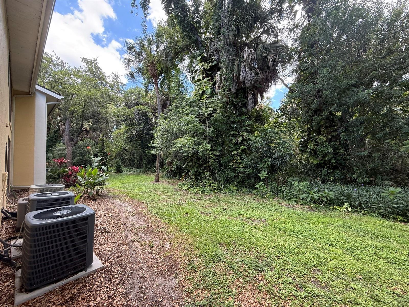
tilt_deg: +3.1
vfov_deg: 85.7
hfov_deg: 102.1
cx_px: 204
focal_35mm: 14
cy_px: 154
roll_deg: -0.3
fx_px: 165
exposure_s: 1/127
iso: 64
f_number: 2.2
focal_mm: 2.22
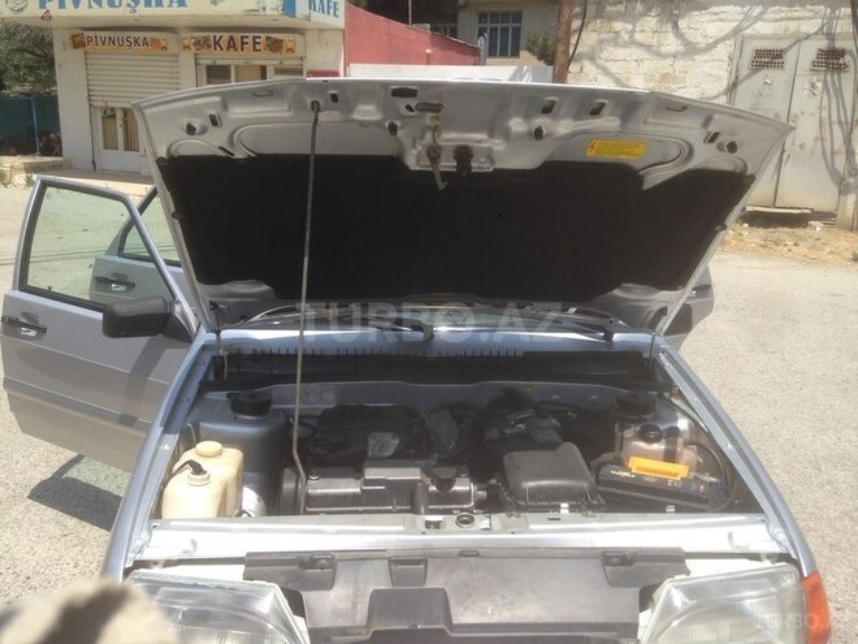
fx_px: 818
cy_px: 322
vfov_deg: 42.9
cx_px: 429
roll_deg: -1.5
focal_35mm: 33
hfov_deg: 55.4
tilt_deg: -15.0
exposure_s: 1/1063
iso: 50
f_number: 2.4
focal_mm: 4.12
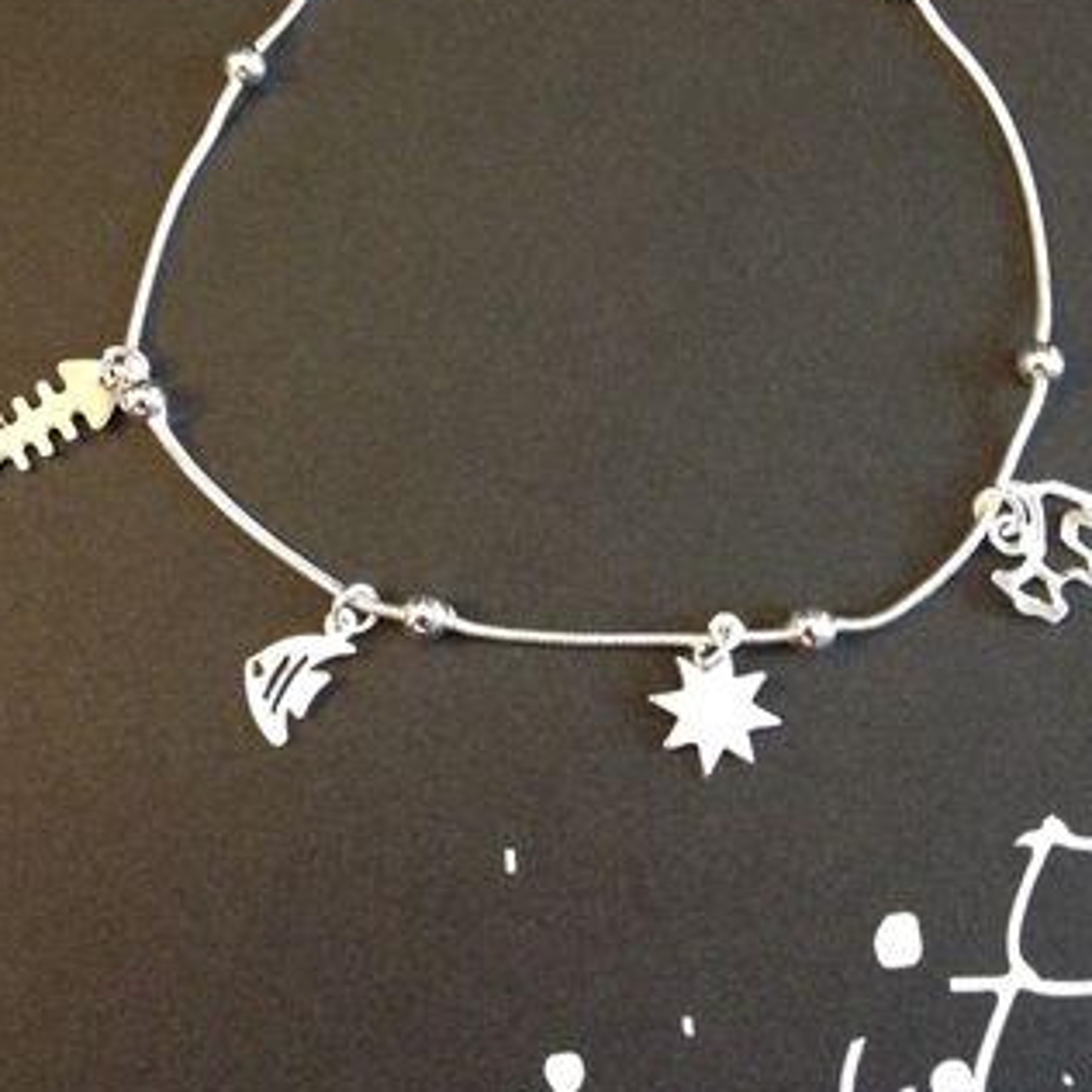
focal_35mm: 47
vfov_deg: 35.3
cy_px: 280
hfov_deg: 36.1
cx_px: 553
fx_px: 1677
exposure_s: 1/15
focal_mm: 4.28
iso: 640
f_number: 2.4
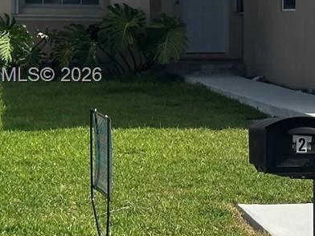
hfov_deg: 9.7
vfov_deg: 7.6
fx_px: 1784
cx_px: 495
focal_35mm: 196
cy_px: 76
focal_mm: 6.86
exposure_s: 1/5556
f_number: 1.78
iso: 64
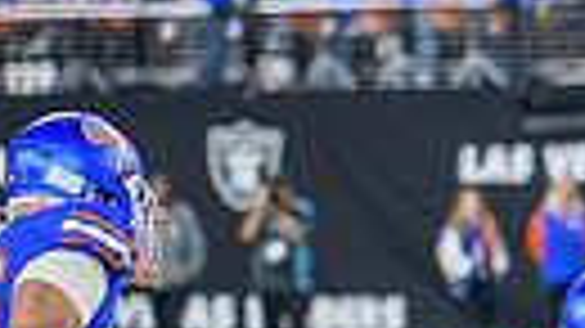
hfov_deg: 3.7
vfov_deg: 2.1
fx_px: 9040
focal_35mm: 583
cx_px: 1008
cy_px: 398
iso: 1000
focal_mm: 125
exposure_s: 1/400
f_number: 2.8
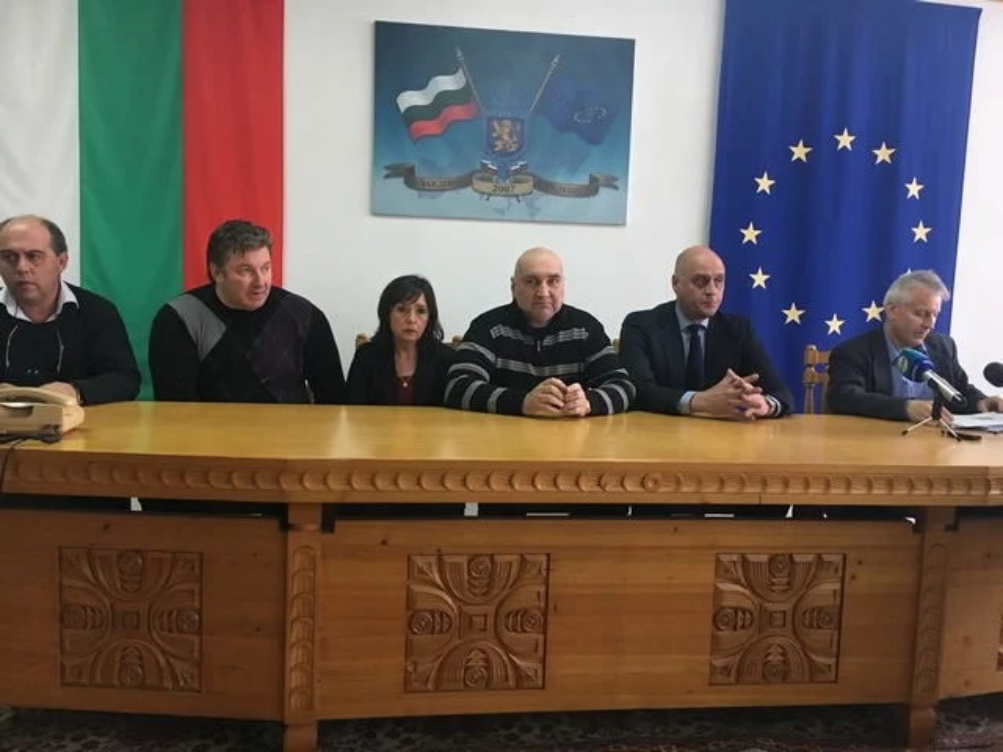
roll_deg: -2.1
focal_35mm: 29
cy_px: 376
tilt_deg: -4.0
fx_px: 840
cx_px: 502
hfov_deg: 61.7
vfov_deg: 48.2
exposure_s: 1/33
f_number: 2.2
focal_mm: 4.15
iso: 160
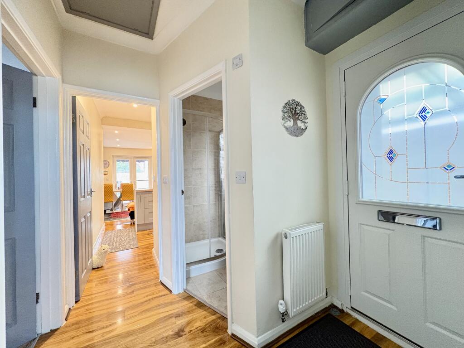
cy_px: 174
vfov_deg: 85.7
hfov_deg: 102.1
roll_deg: +1.5
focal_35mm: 14
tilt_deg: +1.0
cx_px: 232
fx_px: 188
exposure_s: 1/50
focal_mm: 2.22
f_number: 2.2
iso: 640
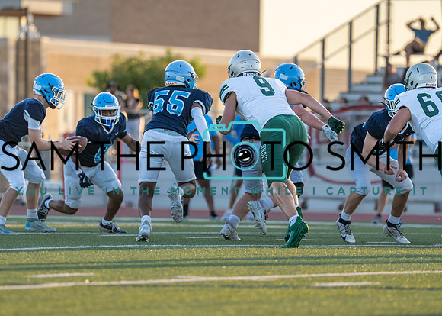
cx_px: 227
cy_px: 122
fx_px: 4263
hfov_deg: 5.9
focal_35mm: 340
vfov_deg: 4.2
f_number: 2.8
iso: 500
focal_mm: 200
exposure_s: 1/2500
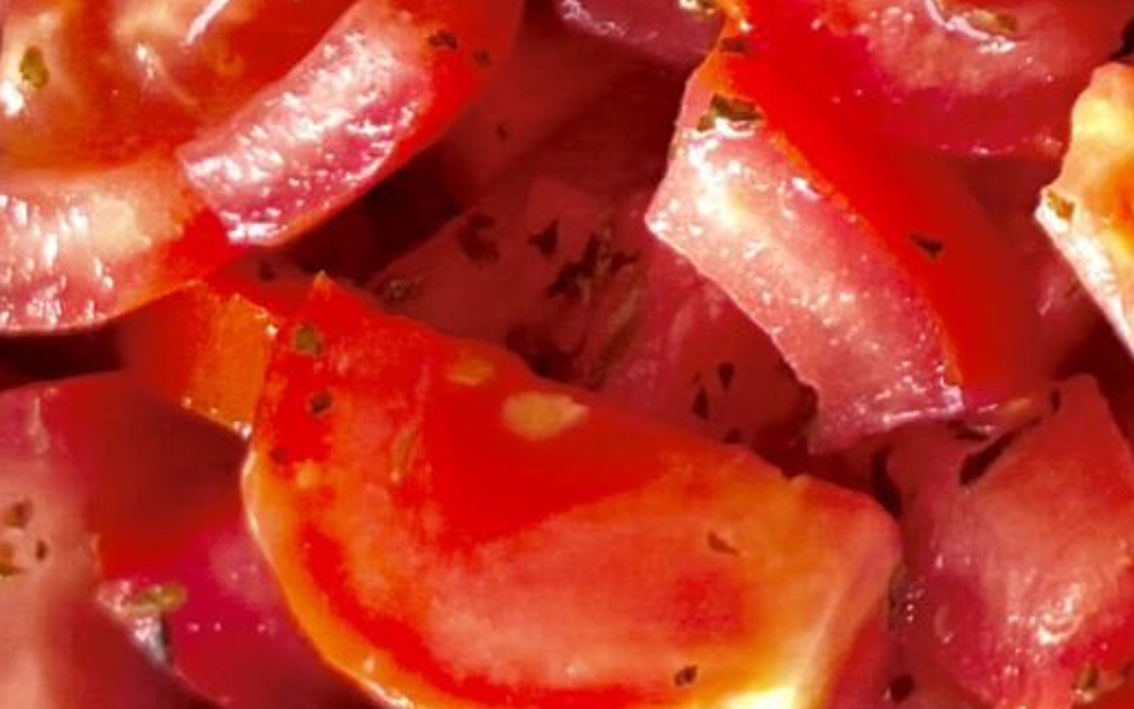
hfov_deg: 12.9
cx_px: 2665
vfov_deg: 9.4
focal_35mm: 126
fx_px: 3894
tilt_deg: -83.4
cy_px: -929
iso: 160
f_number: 1.78
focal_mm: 6.76
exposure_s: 1/121
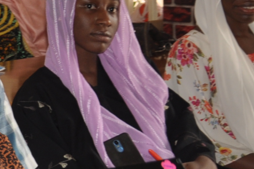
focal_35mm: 201
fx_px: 1416
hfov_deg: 9.4
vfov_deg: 6.8
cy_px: 15
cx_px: -308
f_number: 4
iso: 200
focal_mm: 28
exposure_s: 1/60
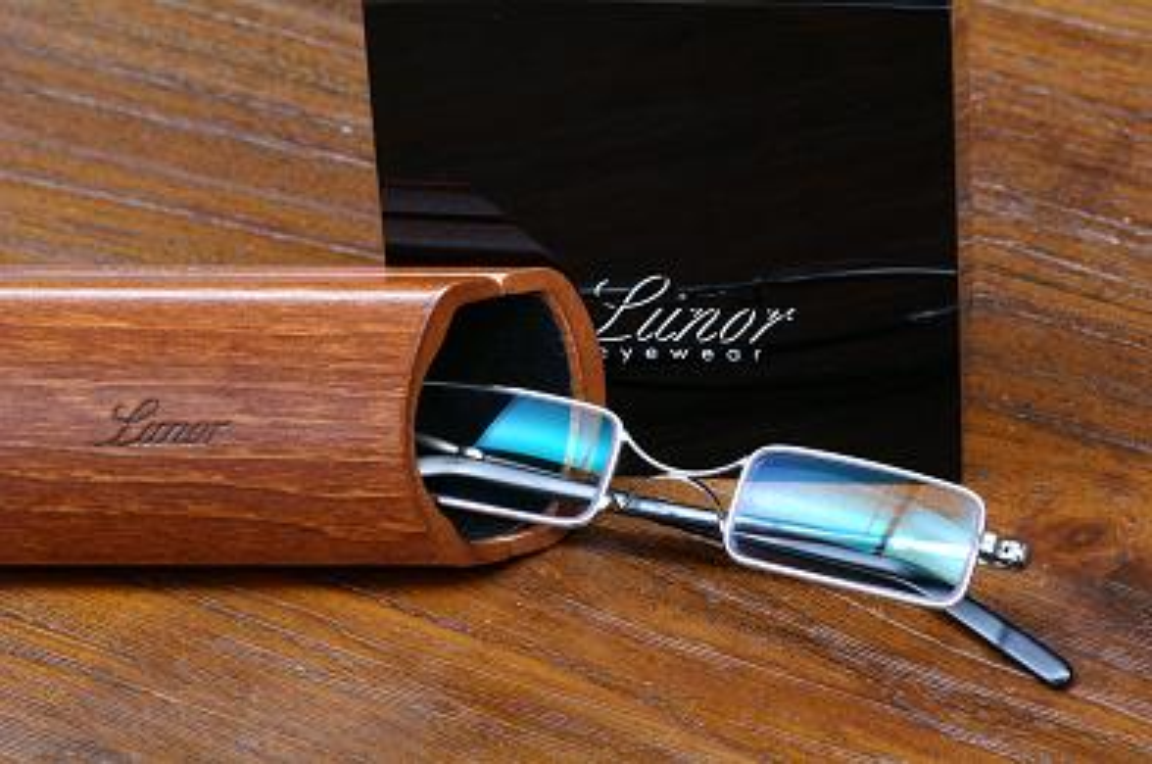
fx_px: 4792
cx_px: 576
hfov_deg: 13.7
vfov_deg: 9.1
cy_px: 382
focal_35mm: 150
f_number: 11
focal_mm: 100
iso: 800
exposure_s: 1/2
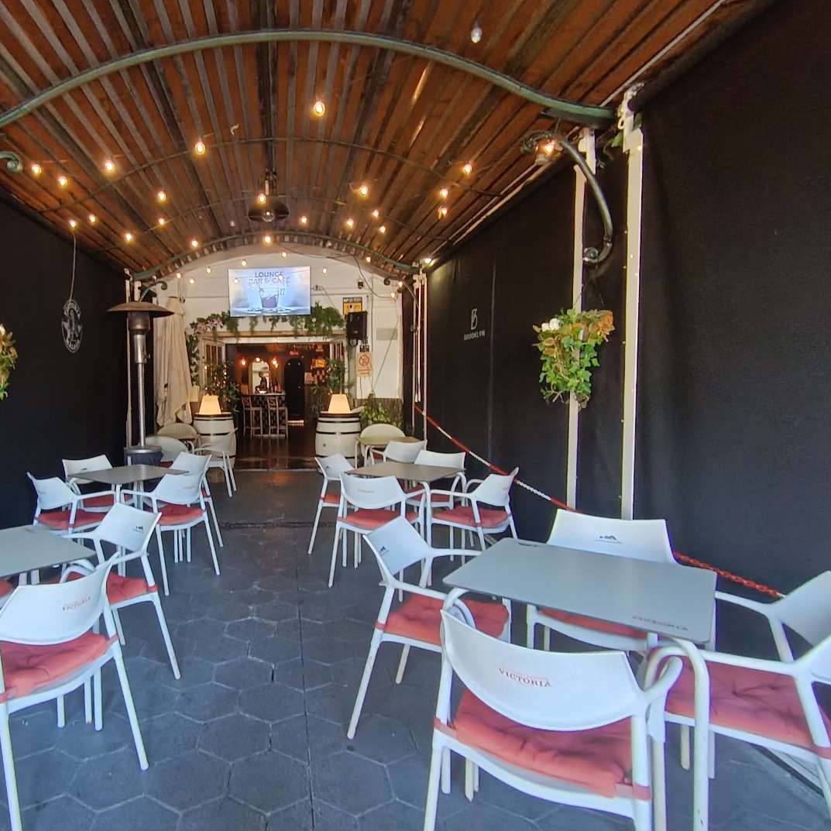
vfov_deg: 72.1
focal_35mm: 21
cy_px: 410
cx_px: 259
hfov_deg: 69.5
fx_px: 570
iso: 530
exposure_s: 1/33.3
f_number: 2.2
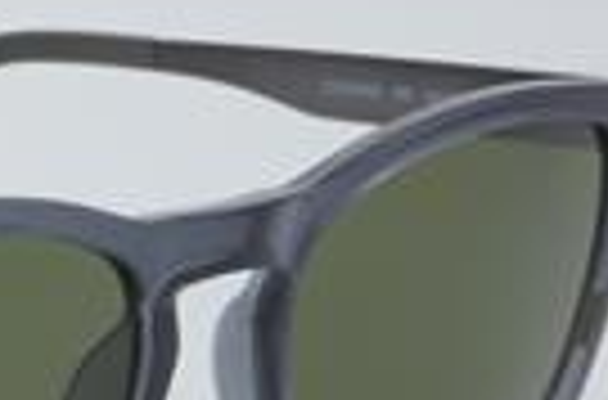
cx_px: -207
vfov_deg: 6.1
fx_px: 3753
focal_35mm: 223
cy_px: 391
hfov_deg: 9.1
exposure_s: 1/4
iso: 100
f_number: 32
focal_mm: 50
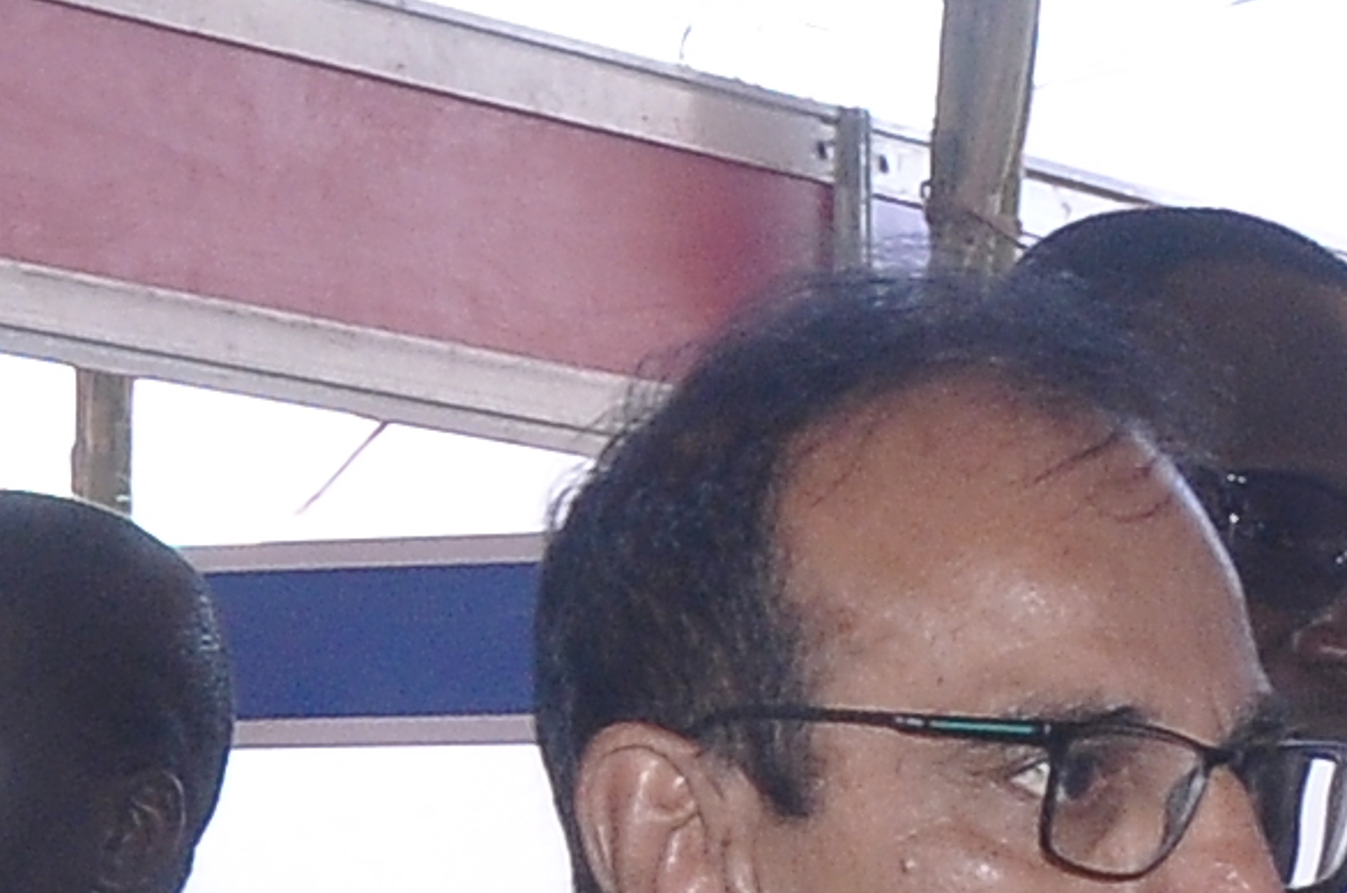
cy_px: 2313
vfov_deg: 5.4
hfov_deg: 8.3
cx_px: 2183
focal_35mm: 242
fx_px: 9040
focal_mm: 22
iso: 640
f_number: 7.1
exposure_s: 1/100
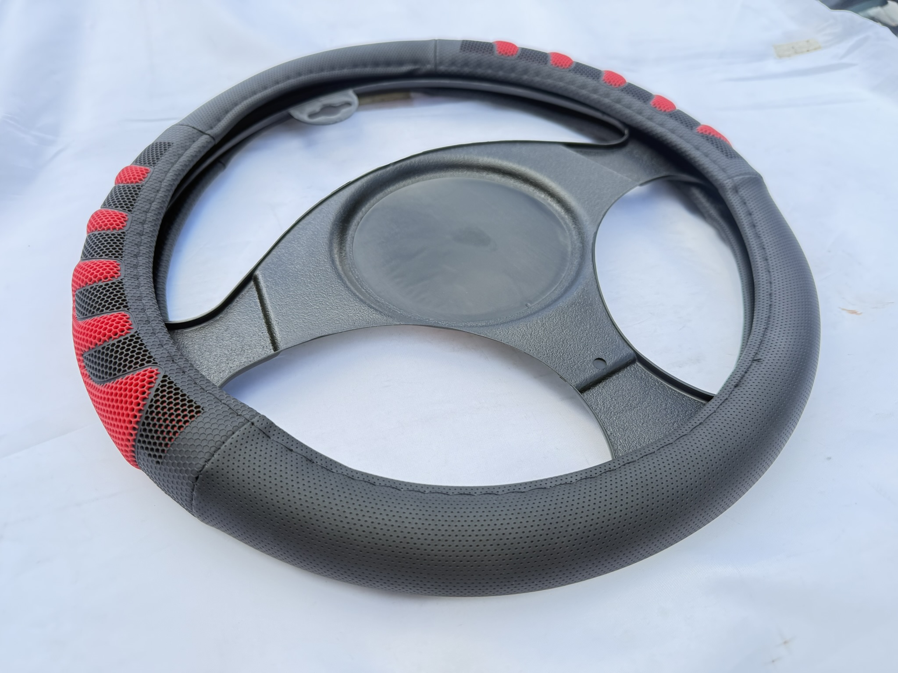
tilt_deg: -33.7
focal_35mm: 24
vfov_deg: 56.8
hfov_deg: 71.6
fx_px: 623
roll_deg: +1.5
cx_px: 449
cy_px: 336
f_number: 1.78
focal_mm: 6.76
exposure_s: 1/476
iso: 100
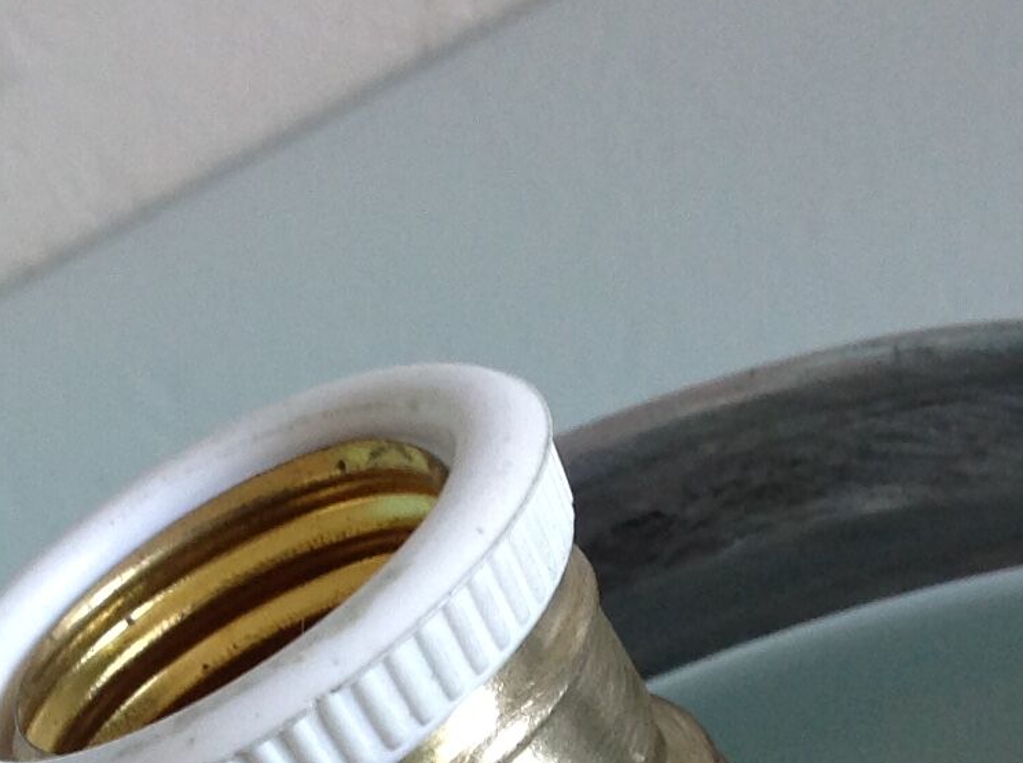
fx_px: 3598
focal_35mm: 122
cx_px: 373
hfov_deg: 16.2
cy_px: 1081
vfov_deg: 11.7
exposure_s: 1/15
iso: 64
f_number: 2.4
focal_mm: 4.28
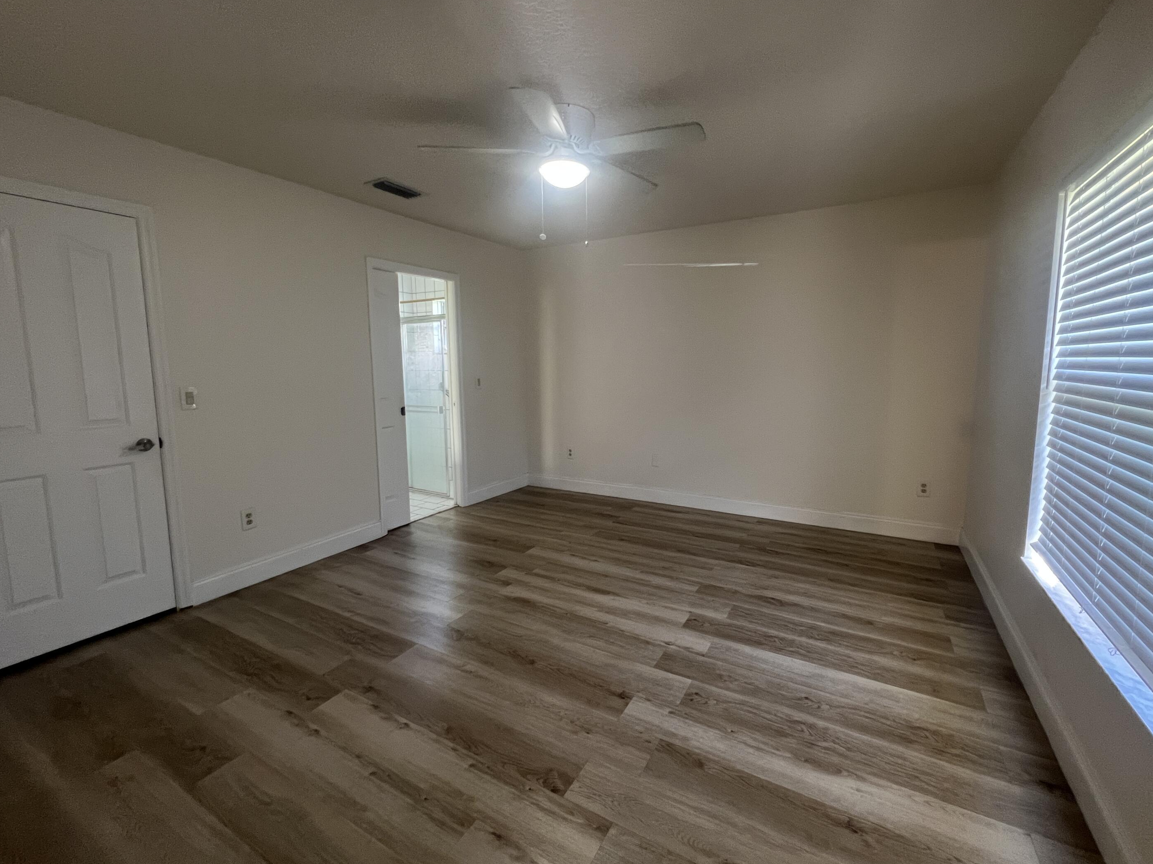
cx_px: 597
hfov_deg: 102.0
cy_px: 413
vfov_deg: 85.6
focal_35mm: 14
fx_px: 466
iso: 250
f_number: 1.8
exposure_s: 1/60
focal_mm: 1.57
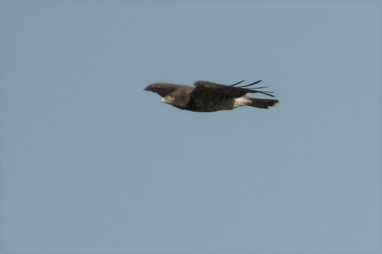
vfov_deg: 1.9
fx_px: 7637
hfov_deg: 2.9
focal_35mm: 720
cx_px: 191
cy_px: 127
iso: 200
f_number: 5.6
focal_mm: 480
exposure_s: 1/2500
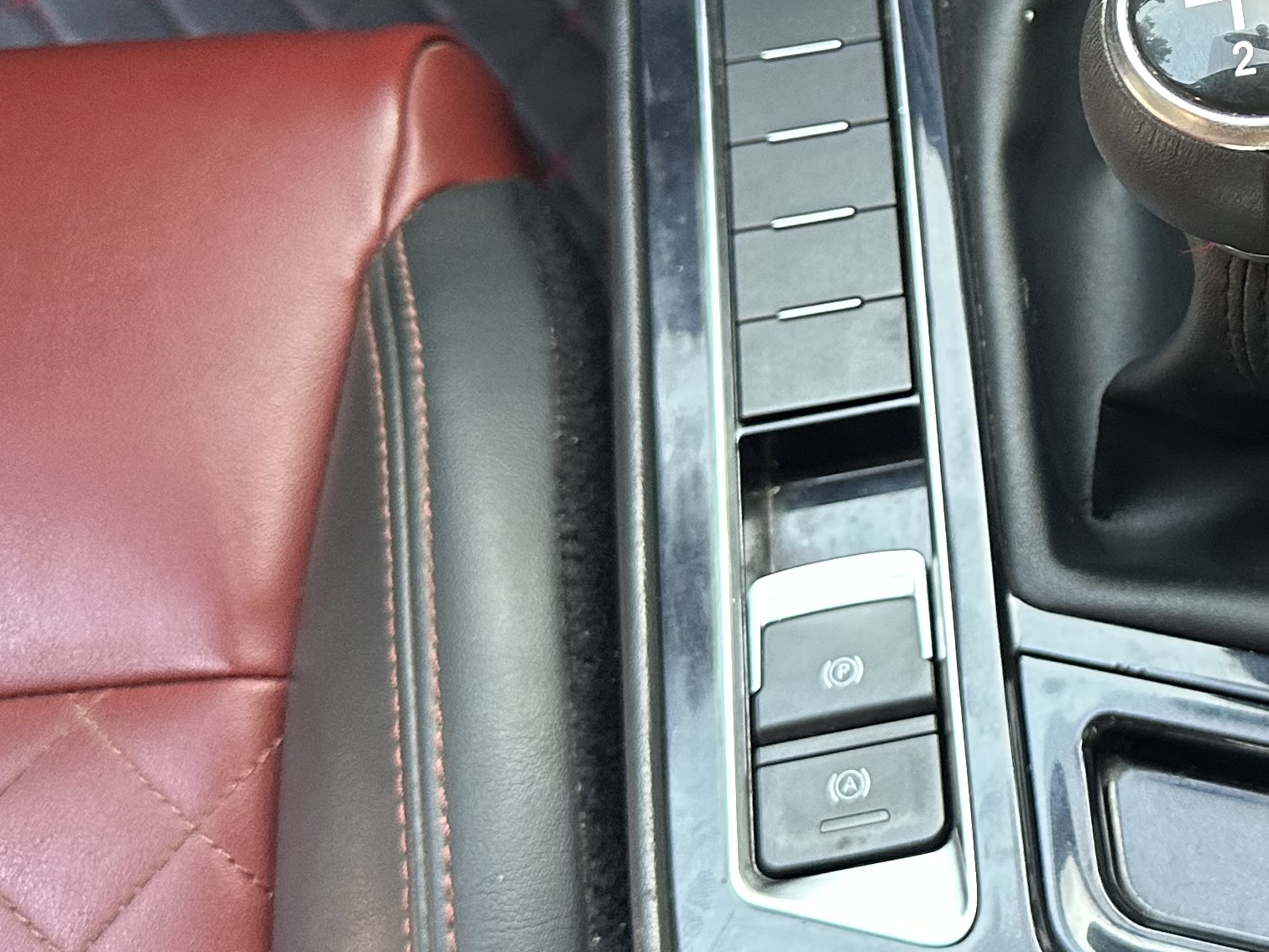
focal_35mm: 64
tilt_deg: -61.4
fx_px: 2346
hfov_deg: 27.8
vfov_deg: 22.4
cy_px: 98
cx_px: 1379
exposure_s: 1/60
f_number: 1.78
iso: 320
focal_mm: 6.86
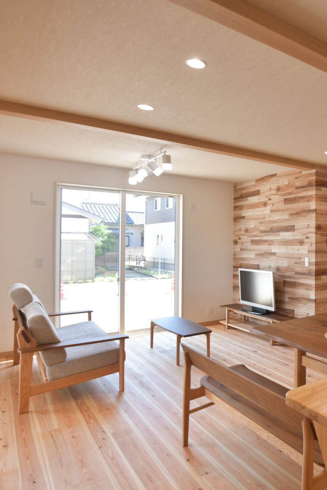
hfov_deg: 43.4
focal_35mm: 25
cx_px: 332
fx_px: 341
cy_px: 245
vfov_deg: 71.5
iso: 800
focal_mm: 16
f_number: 7.1
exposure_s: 1/100
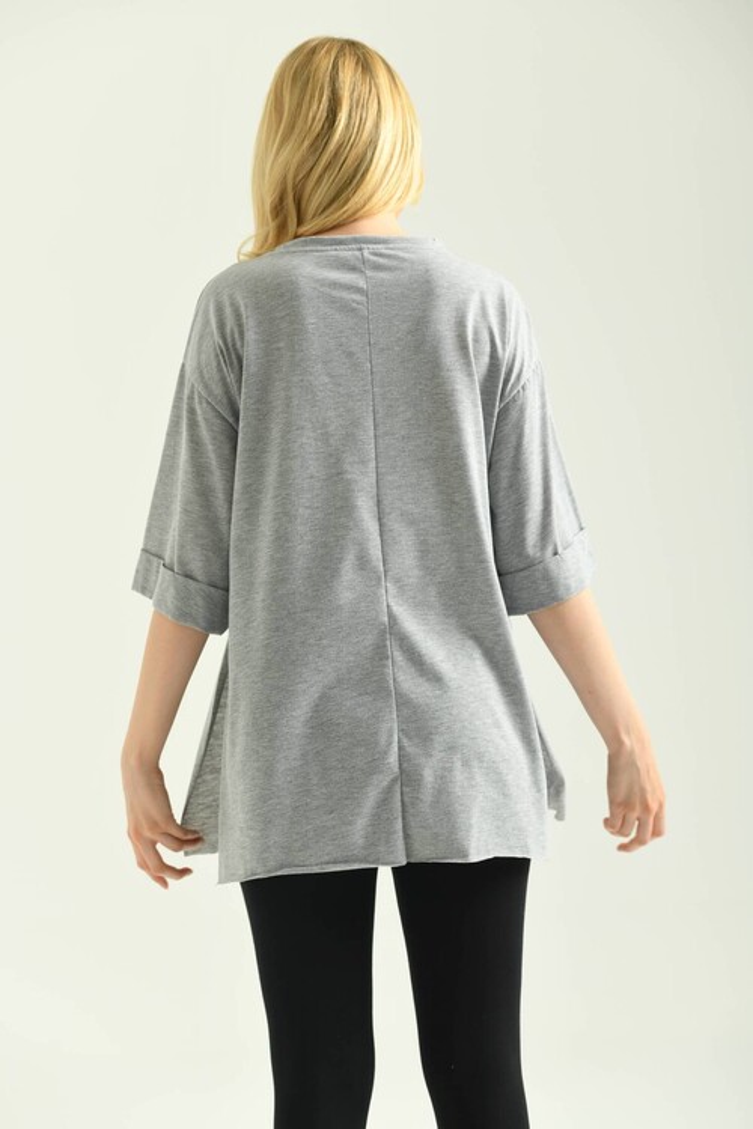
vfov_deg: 27.0
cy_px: 564
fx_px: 2353
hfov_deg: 18.2
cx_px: 376
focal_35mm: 75
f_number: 5.6
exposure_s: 1/160
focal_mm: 75
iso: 125
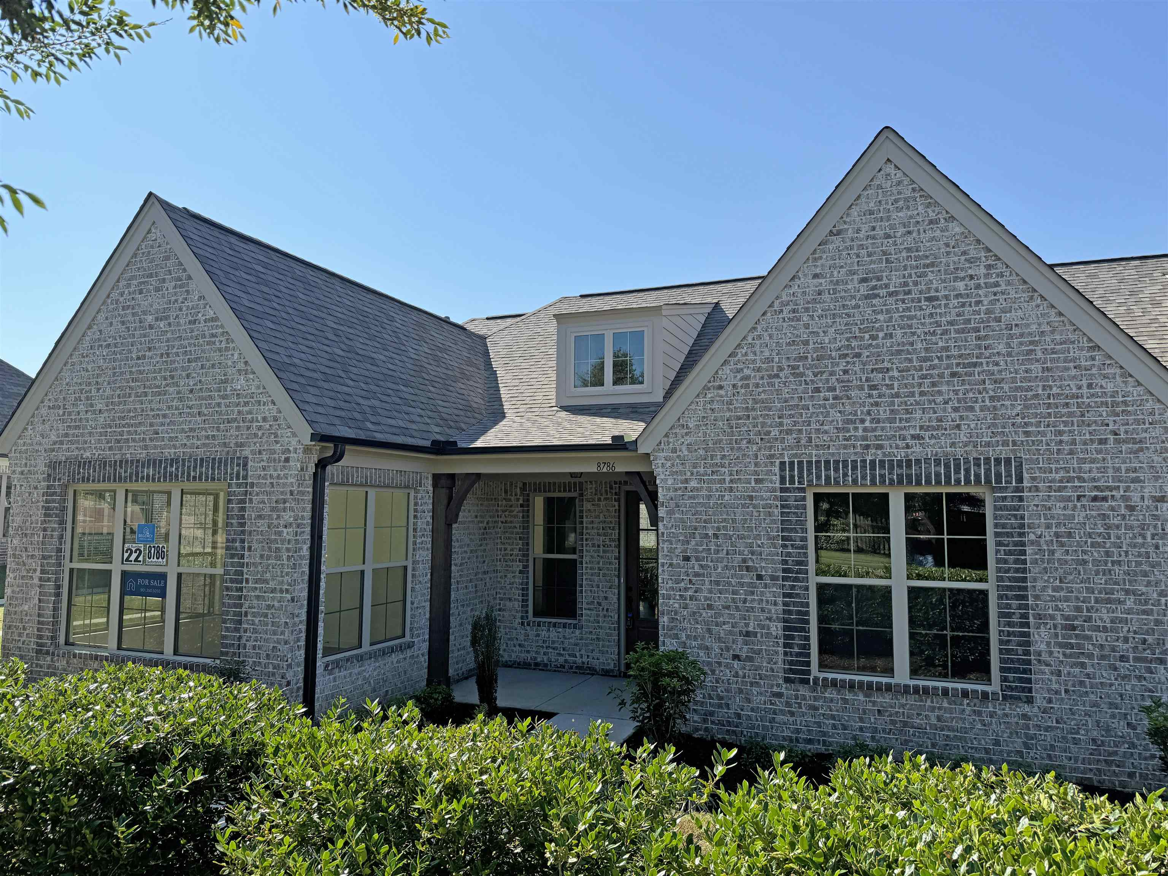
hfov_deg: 71.6
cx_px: 584
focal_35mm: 24
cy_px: 438
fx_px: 810
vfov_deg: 56.8
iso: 80
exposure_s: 1/4049
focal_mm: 6.76
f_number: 1.78
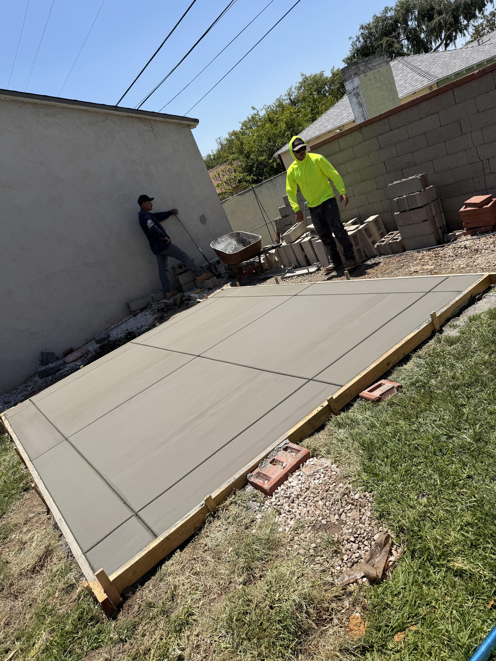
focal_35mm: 24
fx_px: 459
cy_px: 330
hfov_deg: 56.8
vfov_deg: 71.6
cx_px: 248
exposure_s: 1/5714
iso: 80
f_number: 1.78
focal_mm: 6.76
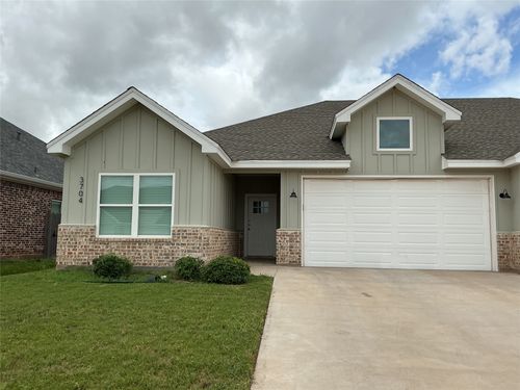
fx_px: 436
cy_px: 195
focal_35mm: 29
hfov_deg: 61.7
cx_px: 260
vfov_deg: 48.2
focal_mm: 3
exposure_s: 1/1912
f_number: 1.8
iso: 25
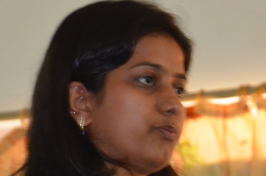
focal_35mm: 544
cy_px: 161
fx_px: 4009
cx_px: 274
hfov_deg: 3.8
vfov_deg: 2.5
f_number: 5.6
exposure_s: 1/60
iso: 2500
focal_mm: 105
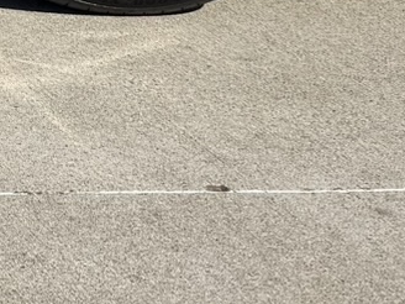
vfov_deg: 9.0
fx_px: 1755
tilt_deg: -8.0
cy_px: -393
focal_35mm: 150
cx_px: -633
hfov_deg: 10.8
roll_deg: -0.1
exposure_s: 1/6173
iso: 80
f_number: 1.78
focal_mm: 6.76
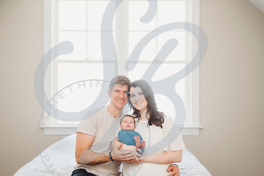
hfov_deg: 32.4
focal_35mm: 62
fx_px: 455
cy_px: 90
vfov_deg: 21.9
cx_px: 124
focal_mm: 50
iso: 500
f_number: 2.8
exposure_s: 1/160
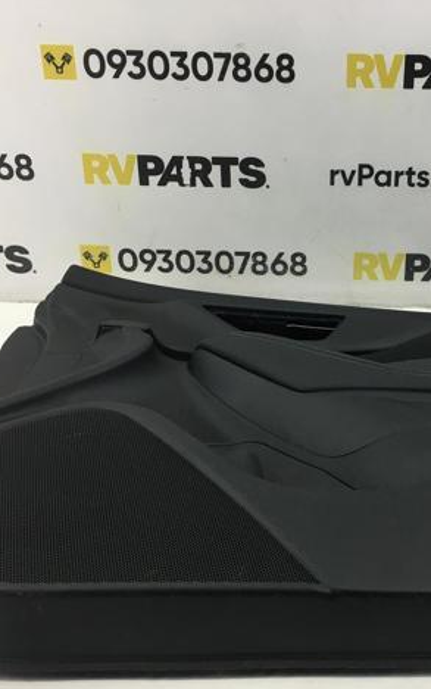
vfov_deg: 47.2
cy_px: 350
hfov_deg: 30.0
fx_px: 788
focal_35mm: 42
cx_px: 330
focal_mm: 4.15
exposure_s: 1/33
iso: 32
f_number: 2.2
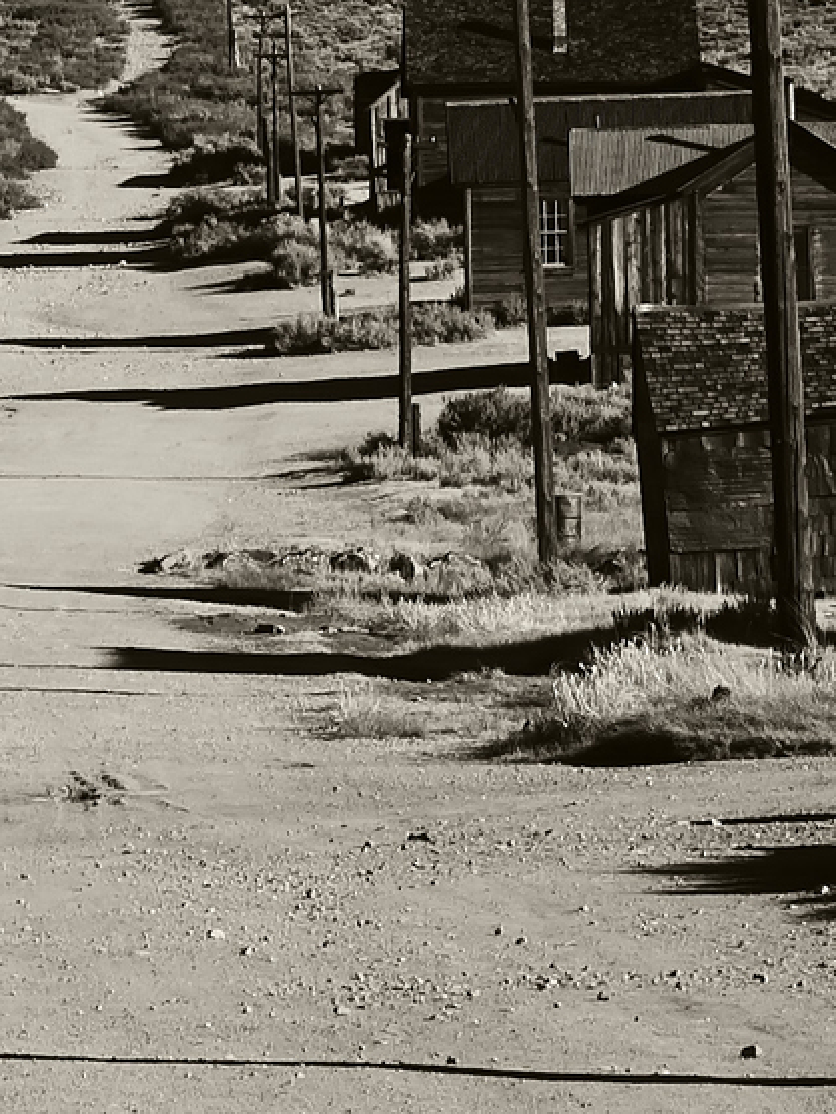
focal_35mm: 259
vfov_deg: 7.6
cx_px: -44
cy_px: 285
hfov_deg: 5.7
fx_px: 8340
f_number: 16
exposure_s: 1/200
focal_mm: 50
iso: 200
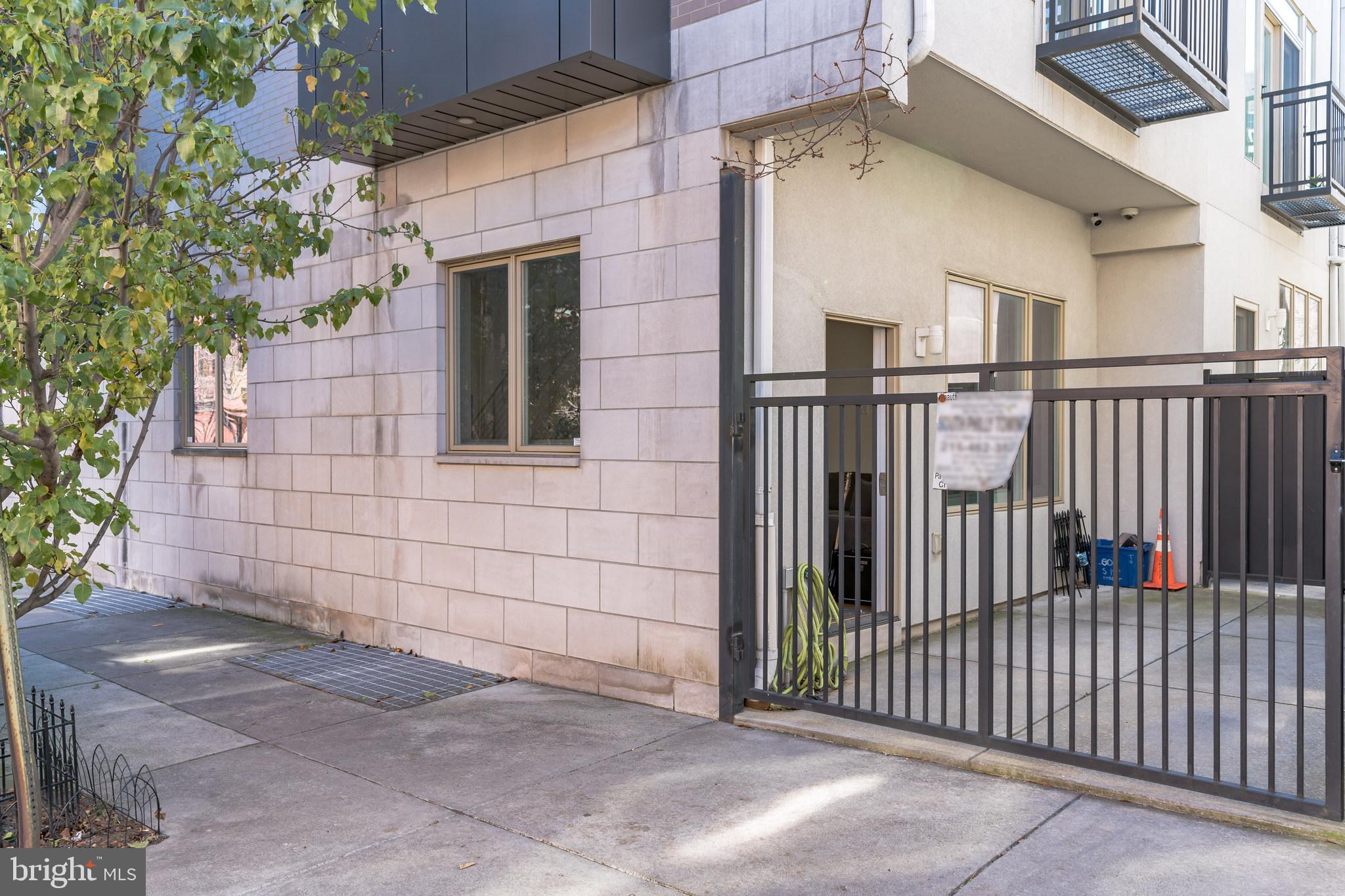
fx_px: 1046
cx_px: 672
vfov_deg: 46.4
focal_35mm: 28
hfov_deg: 65.5
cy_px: 448
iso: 100
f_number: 5
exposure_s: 1/60
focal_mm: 28
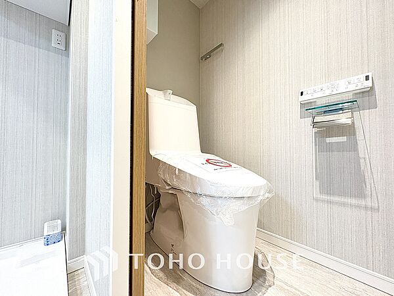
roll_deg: +1.8
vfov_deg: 85.7
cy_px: 148
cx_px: 197
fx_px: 159
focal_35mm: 14
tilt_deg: +0.7
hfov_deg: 102.1
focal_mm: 2.22
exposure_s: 1/50
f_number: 2.2
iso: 250
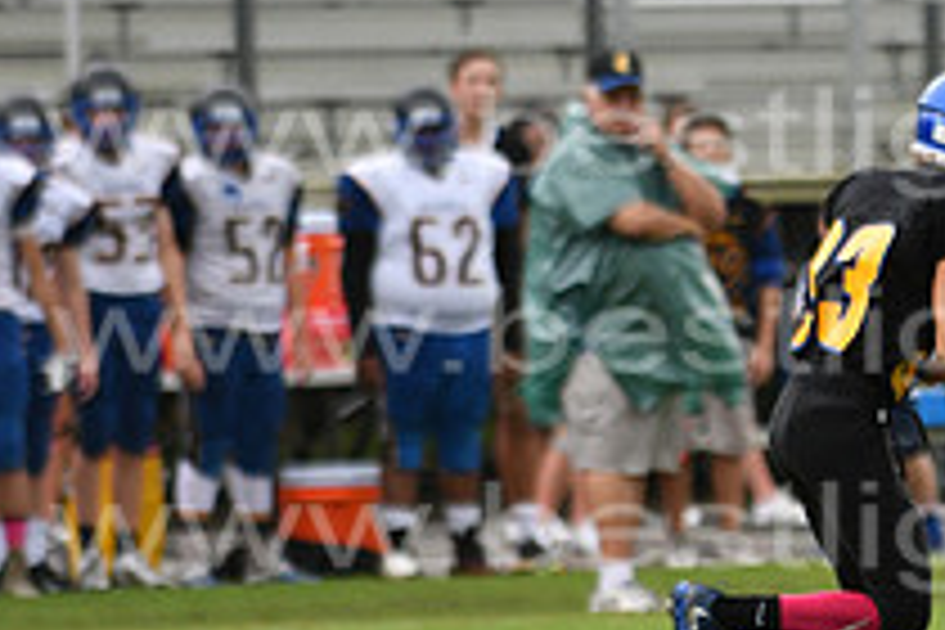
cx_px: 1080
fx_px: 15198
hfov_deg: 3.6
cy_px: 439
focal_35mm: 579
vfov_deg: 2.4
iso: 500
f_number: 3.5
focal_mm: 140
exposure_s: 1/2000
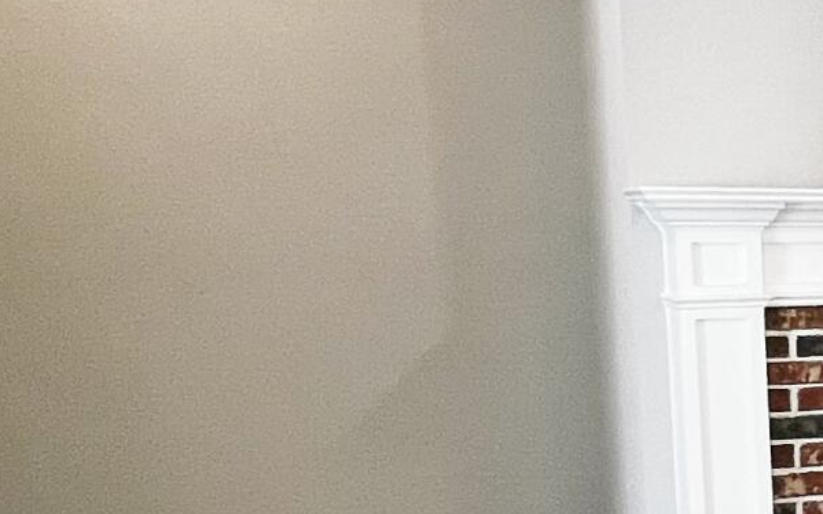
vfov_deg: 18.7
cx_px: 1441
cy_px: 412
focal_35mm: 69
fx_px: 1547
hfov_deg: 21.2
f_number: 1.8
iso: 200
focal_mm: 1.57
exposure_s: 1/120
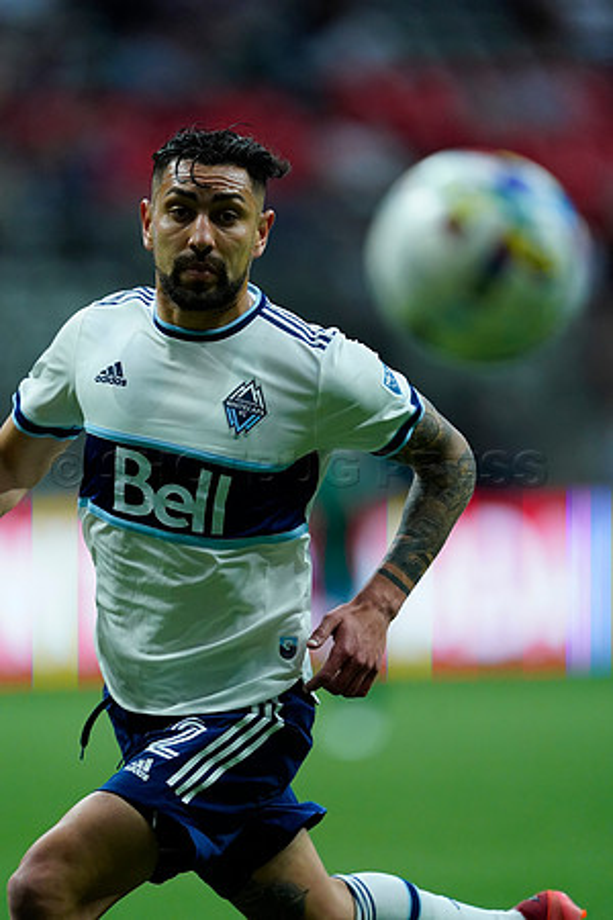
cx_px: 306
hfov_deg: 2.3
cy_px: 460
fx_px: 15324
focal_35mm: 600
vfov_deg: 3.4
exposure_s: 1/2000
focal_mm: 600
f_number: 4
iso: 5000
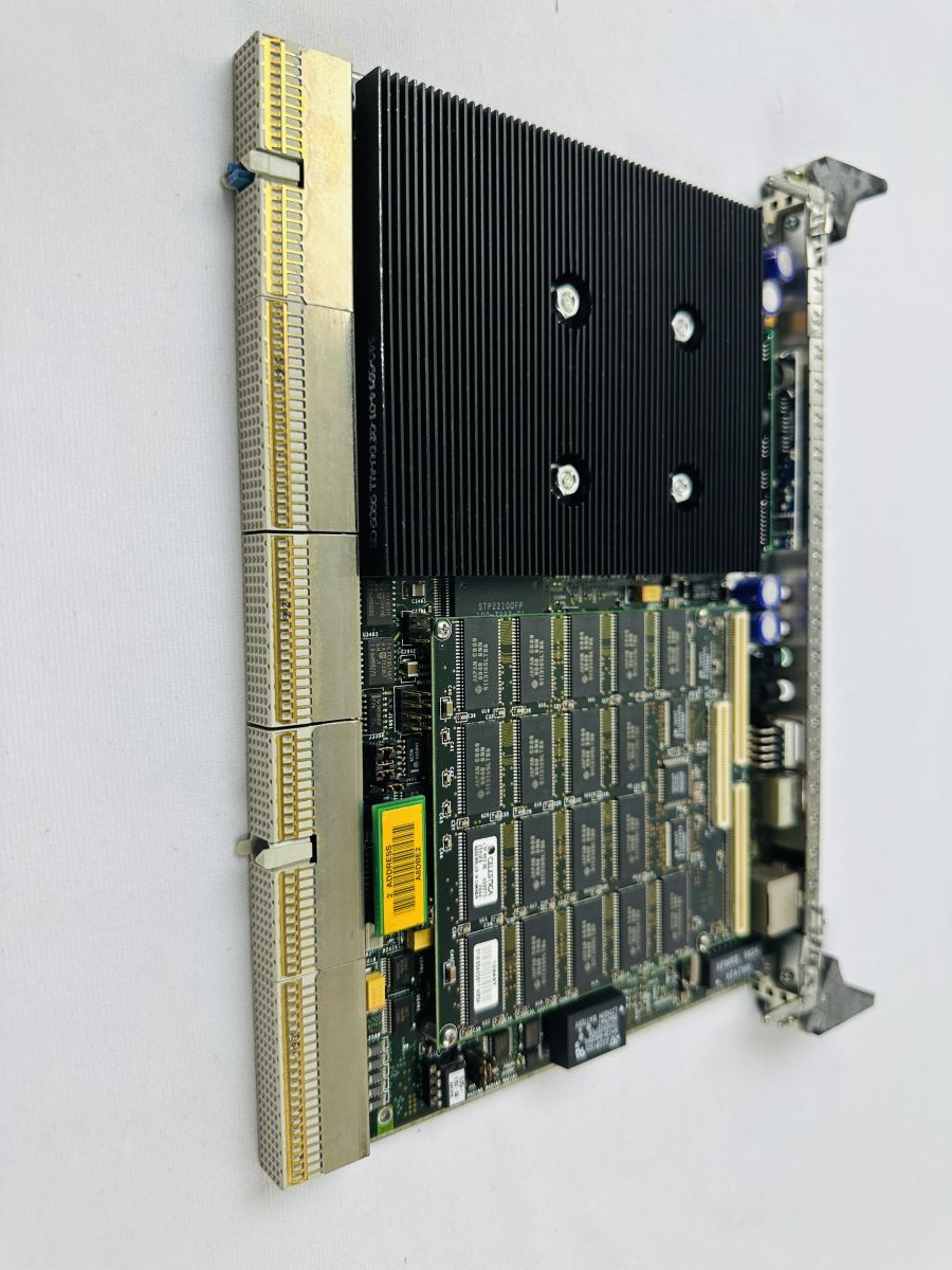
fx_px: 880
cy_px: 635
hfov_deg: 56.8
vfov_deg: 71.6
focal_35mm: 24
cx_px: 476
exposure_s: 1/120
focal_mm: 6.86
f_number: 1.78
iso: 125
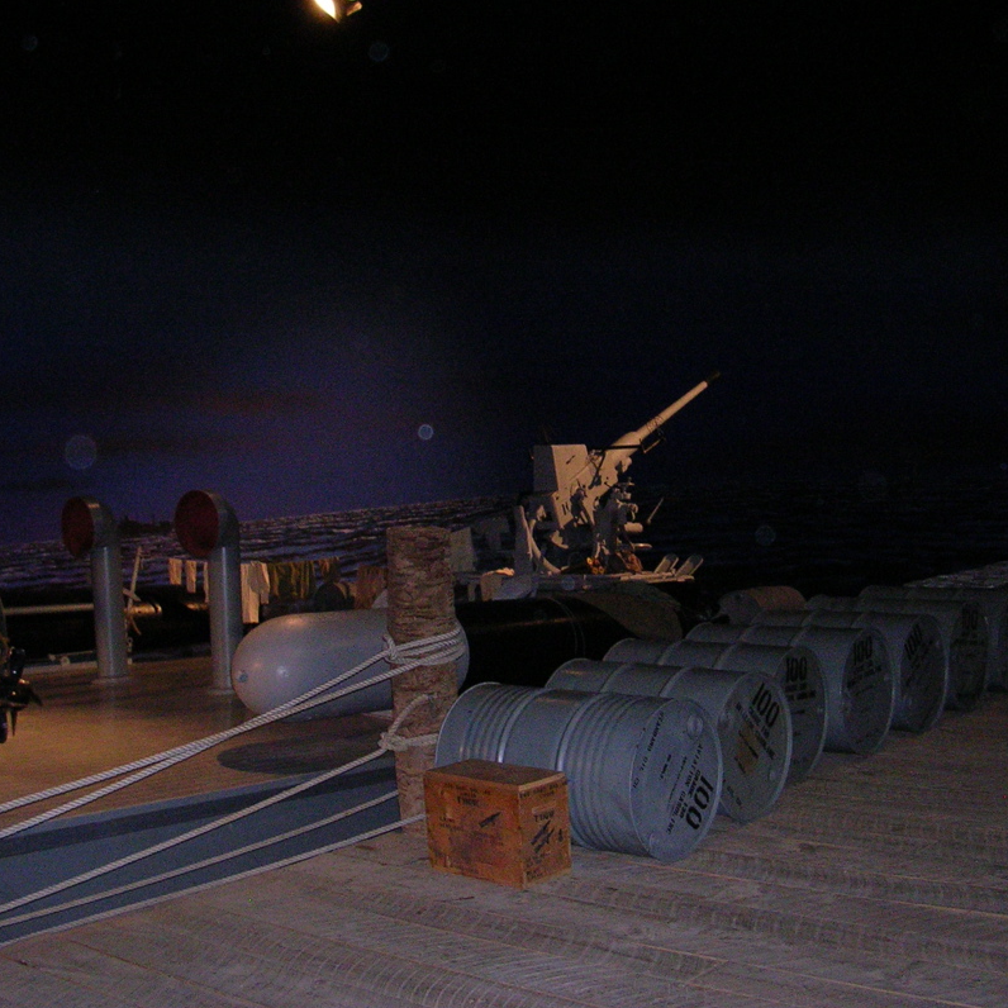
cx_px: 531
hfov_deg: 37.5
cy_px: 503
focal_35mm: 45
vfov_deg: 37.6
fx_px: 1483
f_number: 2.8
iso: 200
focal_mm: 5.8
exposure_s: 1/60.1
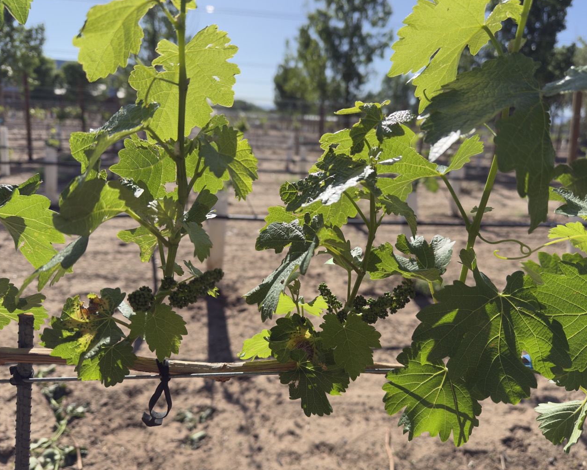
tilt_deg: -12.6
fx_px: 452
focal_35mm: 26
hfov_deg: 66.0
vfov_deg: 54.9
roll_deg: -3.1
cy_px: 233
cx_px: 312
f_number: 1.78
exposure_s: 1/3717
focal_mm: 6.76
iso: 80
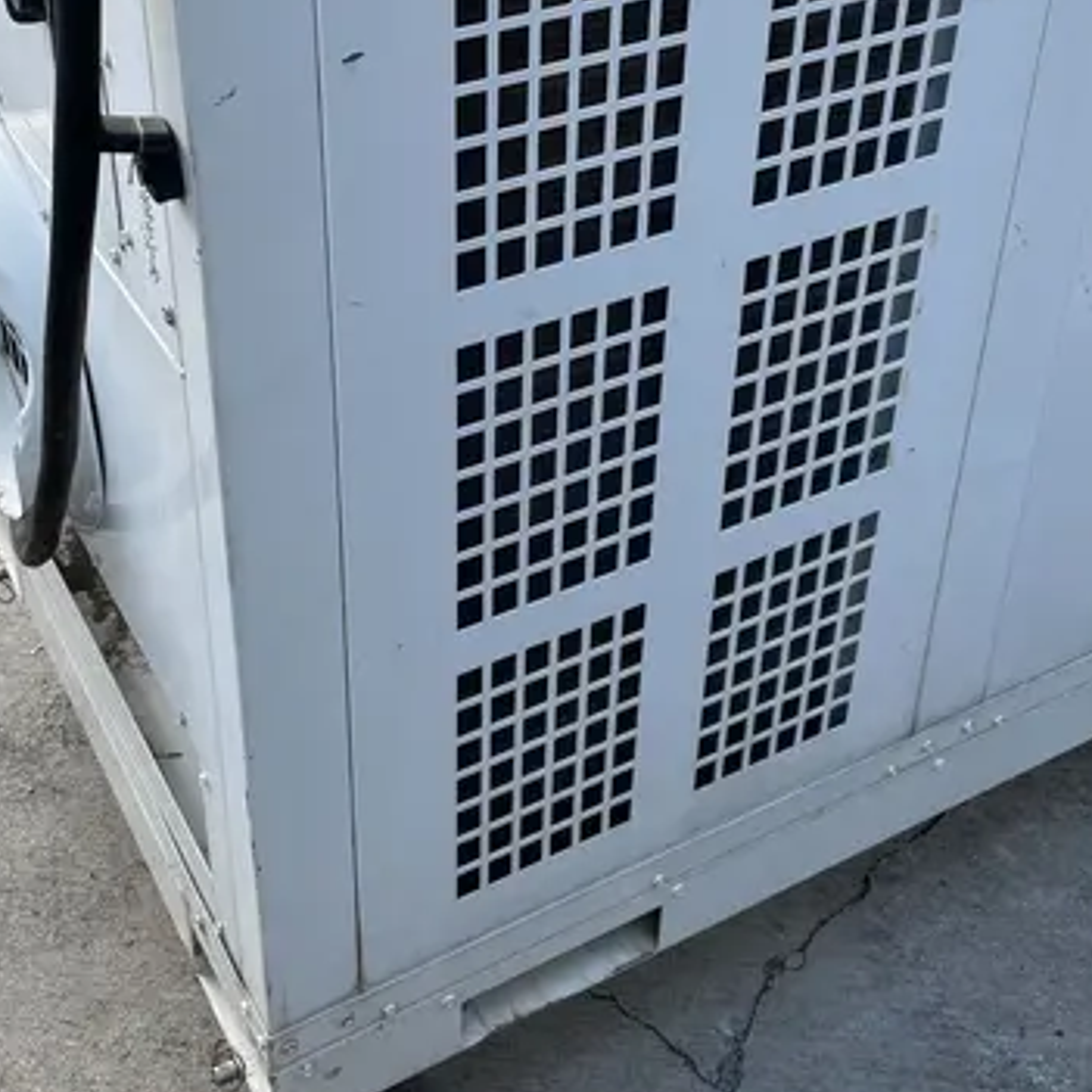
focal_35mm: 48
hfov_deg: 35.3
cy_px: 288
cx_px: 464
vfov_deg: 34.7
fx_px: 1713
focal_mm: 4.2
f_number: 1.6
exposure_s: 1/1182
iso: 50
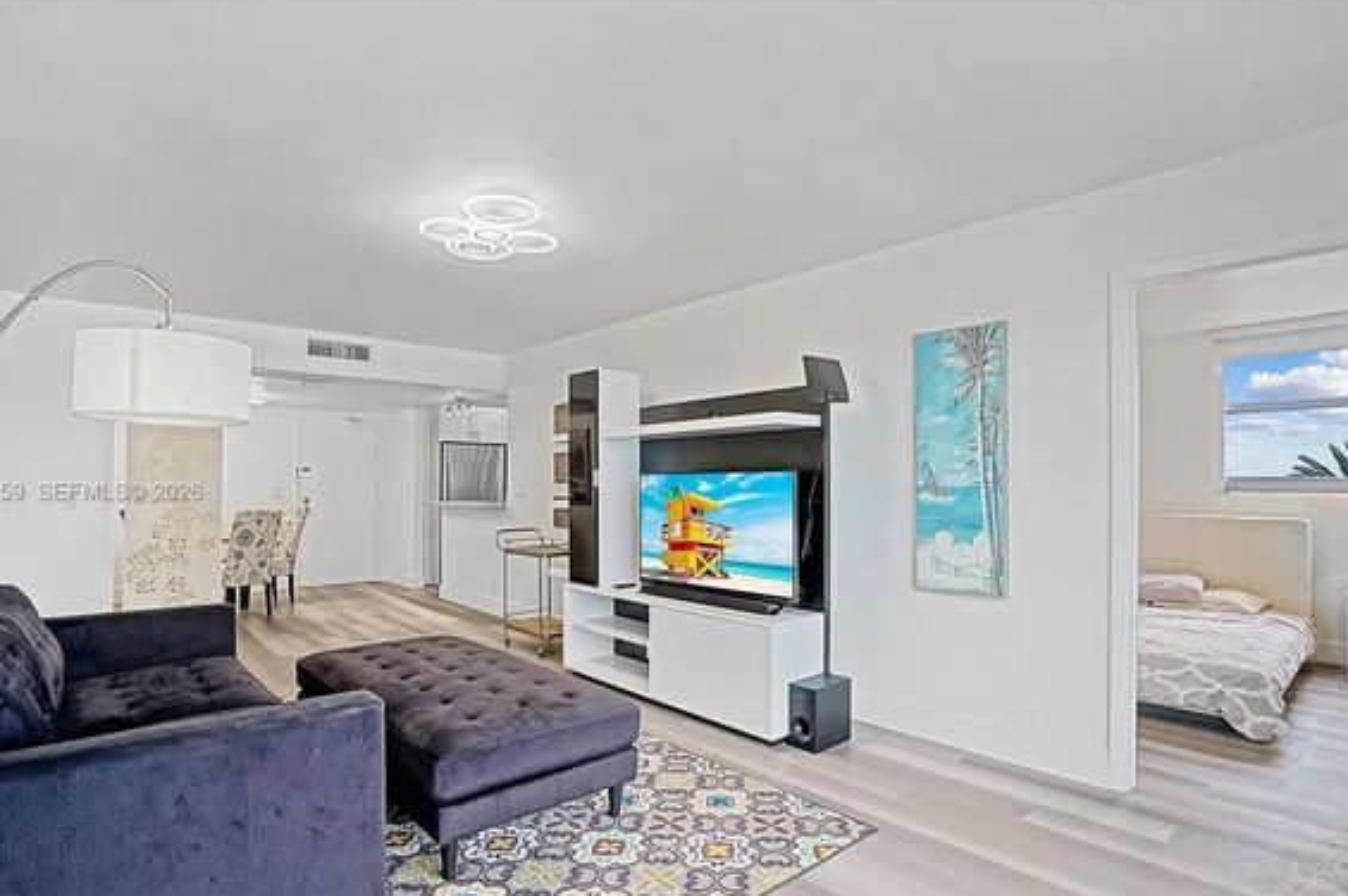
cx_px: 668
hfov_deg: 93.3
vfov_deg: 70.2
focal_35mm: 17
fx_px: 636
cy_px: 493
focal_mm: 10
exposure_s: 1/80
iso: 320
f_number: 10
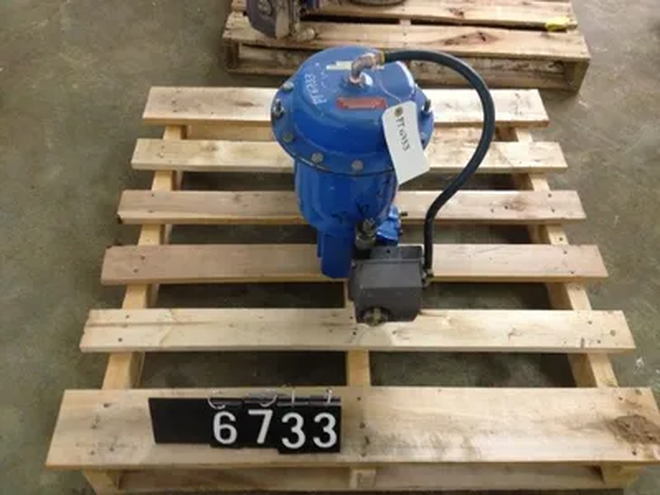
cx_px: 330
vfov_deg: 40.7
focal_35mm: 35
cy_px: 248
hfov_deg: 52.6
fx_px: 667
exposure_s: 1/20
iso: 320
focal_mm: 4.28
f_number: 2.4
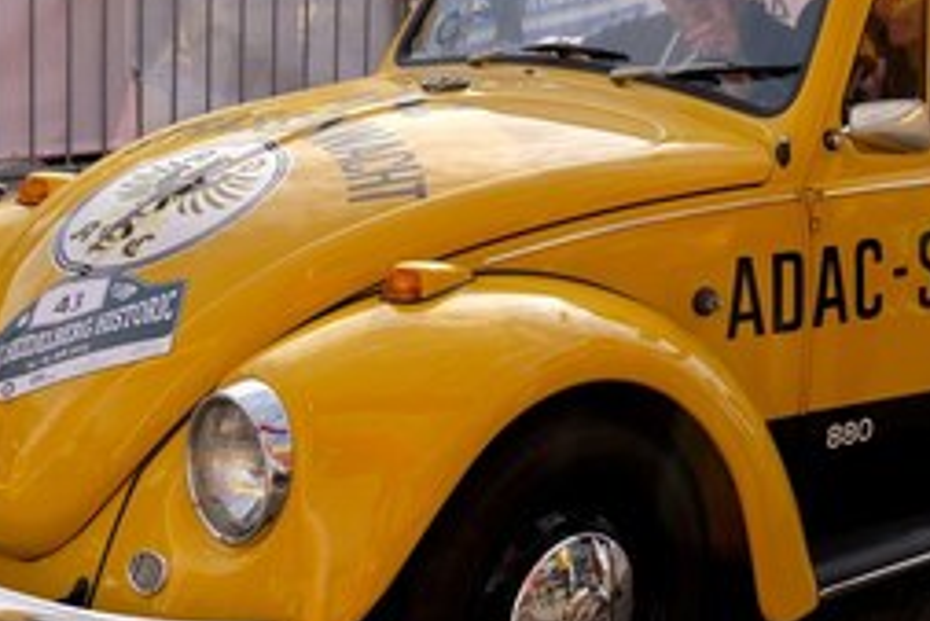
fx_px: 2145
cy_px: 151
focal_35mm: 83
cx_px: 768
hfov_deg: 24.0
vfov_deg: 16.4
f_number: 5.6
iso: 200
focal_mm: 23.3
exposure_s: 1/420
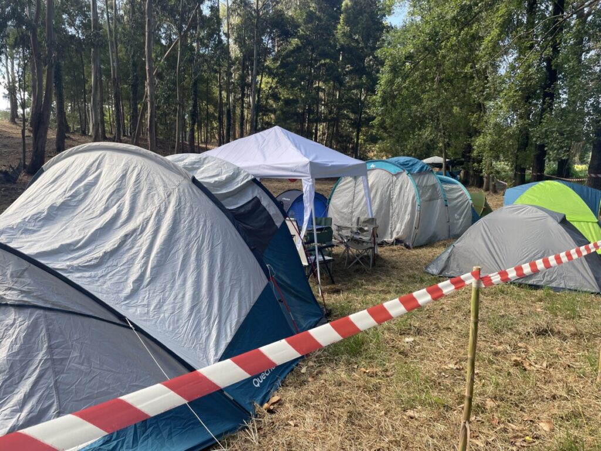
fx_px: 451
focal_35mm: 26
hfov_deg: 67.3
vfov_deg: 53.1
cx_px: 300
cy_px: 226
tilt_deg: -7.3
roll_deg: -0.9
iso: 32
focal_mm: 4.2
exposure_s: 1/245
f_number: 1.6
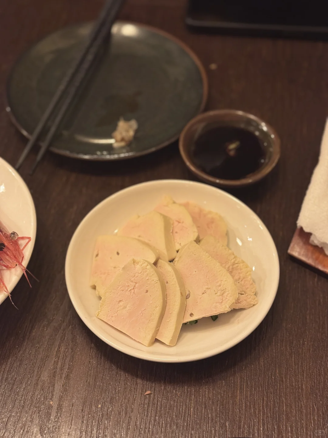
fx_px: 606
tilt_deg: -53.7
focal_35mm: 48
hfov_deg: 30.3
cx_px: 164
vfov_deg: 39.7
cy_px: 219
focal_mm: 6.76
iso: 160
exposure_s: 1/50
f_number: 1.78
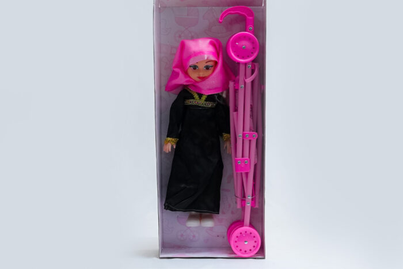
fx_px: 750
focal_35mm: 67
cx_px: 202
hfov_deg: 30.1
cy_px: 134
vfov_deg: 20.3
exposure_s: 1/125
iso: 3200
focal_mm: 45
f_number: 11
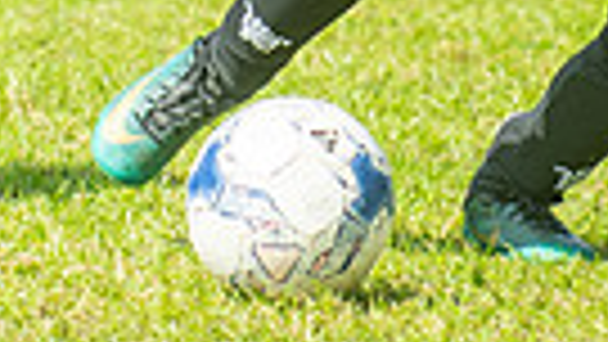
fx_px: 18479
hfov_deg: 1.9
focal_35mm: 1146
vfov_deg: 1.1
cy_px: -479
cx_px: 347
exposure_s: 1/2500
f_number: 3.2
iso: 250
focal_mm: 170
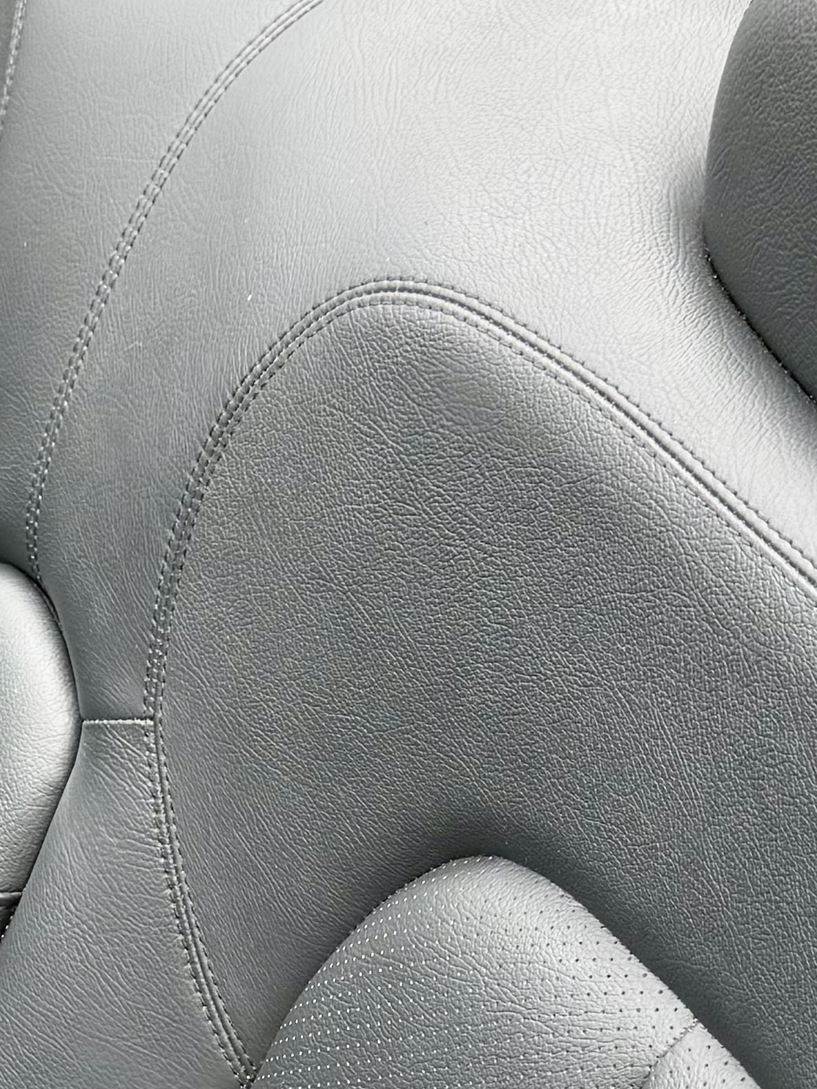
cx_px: 24
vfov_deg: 19.4
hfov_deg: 14.7
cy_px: 1041
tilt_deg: -40.2
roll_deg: +3.1
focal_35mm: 99
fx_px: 3115
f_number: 1.78
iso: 64
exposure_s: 1/271
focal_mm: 6.76
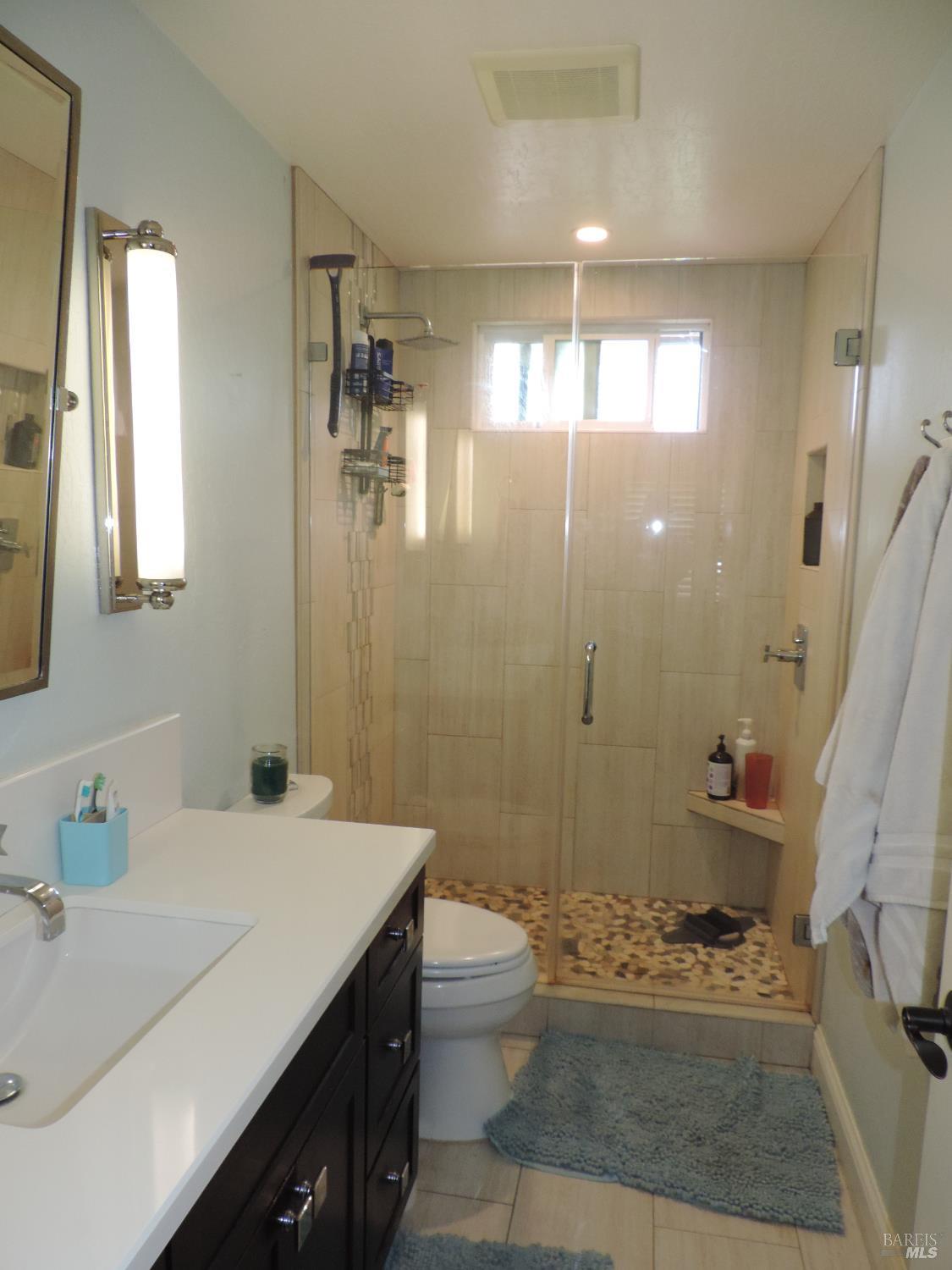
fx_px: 880
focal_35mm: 24
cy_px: 635
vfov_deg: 71.6
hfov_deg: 56.8
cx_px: 476
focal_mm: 4.3
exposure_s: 1/40
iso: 360
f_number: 3
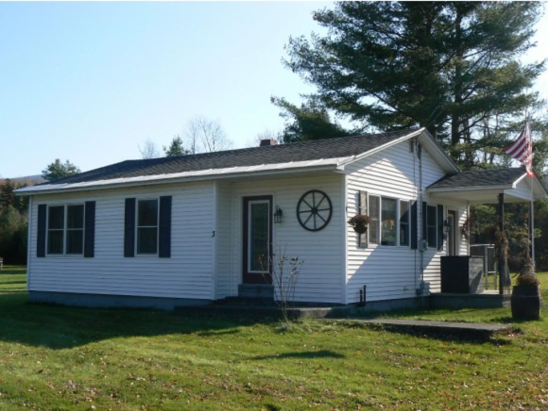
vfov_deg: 31.5
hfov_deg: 41.2
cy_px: 206
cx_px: 274
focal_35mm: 46
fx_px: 729
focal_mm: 7.6
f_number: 5.6
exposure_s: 1/250
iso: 80
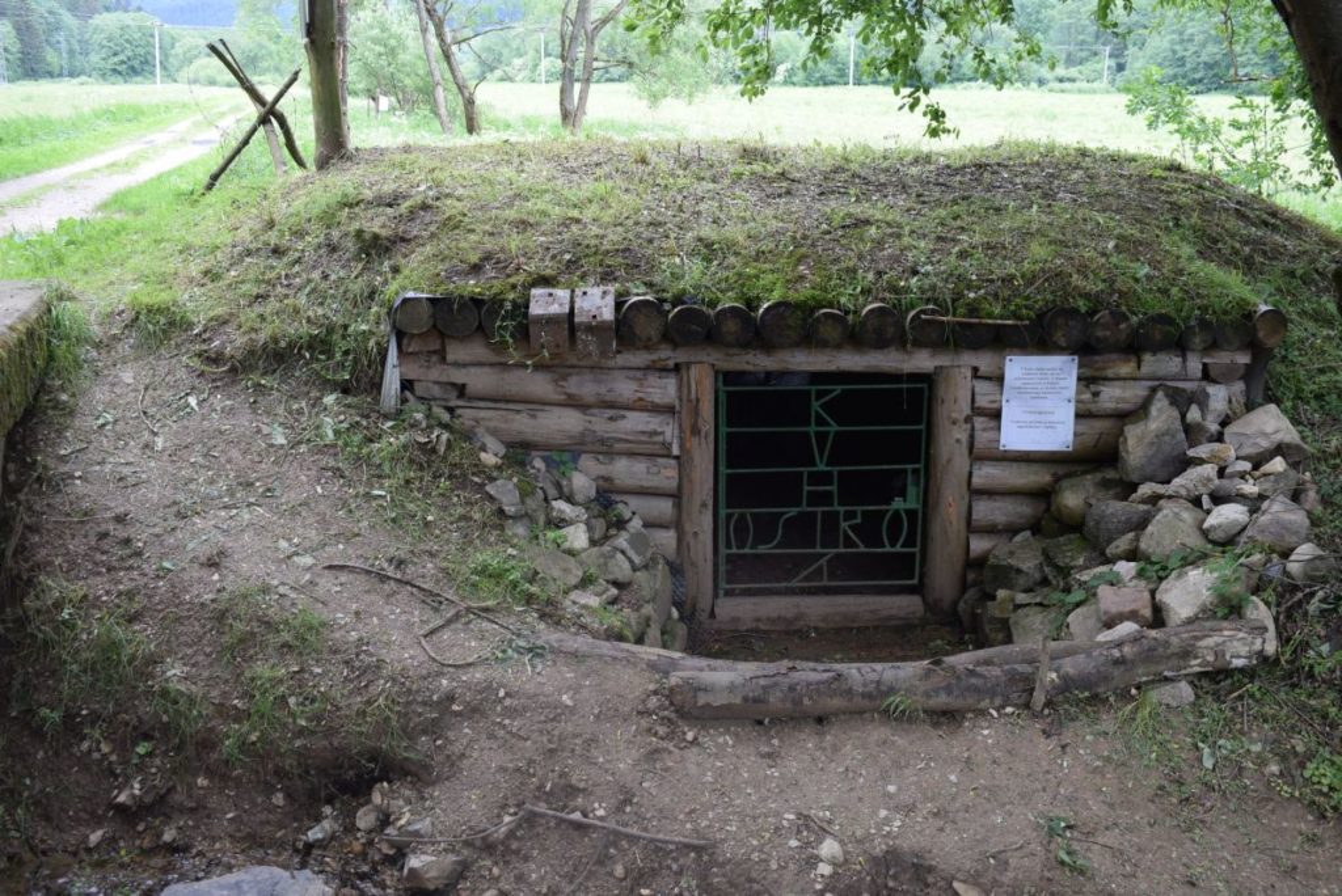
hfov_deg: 51.3
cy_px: 448
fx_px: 1399
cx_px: 671
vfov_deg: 35.5
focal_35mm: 38
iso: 400
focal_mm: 25
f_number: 5.6
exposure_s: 1/125
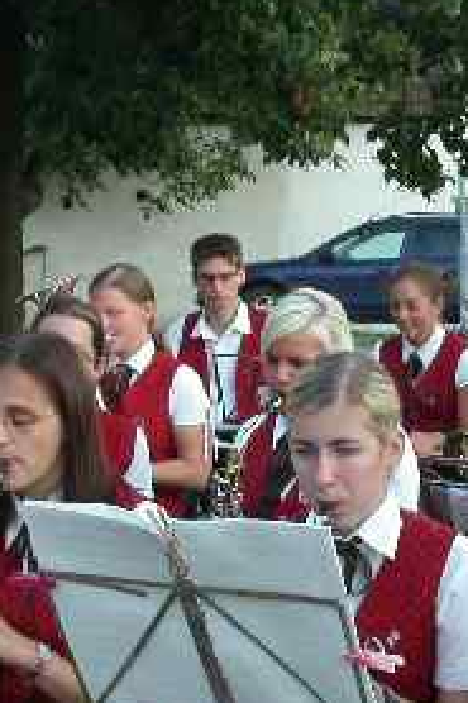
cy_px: 415
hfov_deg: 14.9
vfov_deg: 22.4
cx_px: 400
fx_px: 1777
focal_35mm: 91
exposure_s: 1/60
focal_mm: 7.8
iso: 100
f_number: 3.5
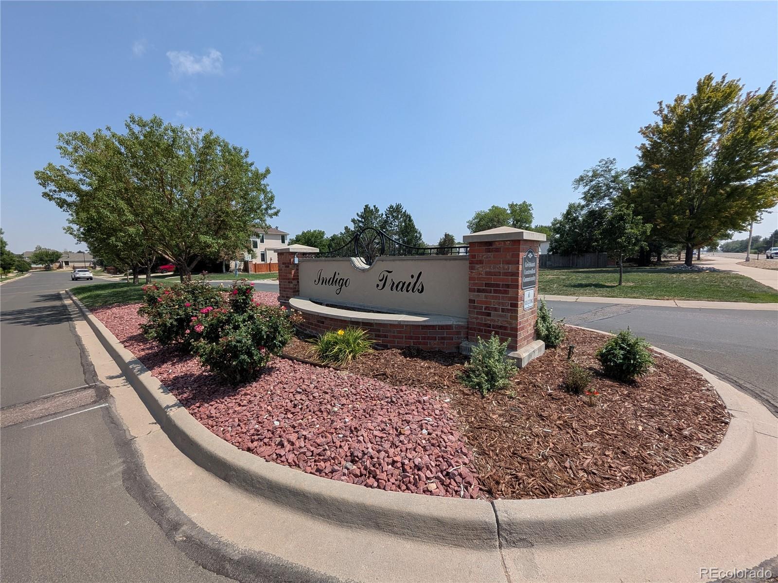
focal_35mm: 13
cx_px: 389
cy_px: 292
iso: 25
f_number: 2.2
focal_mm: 1.54
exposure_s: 1/945
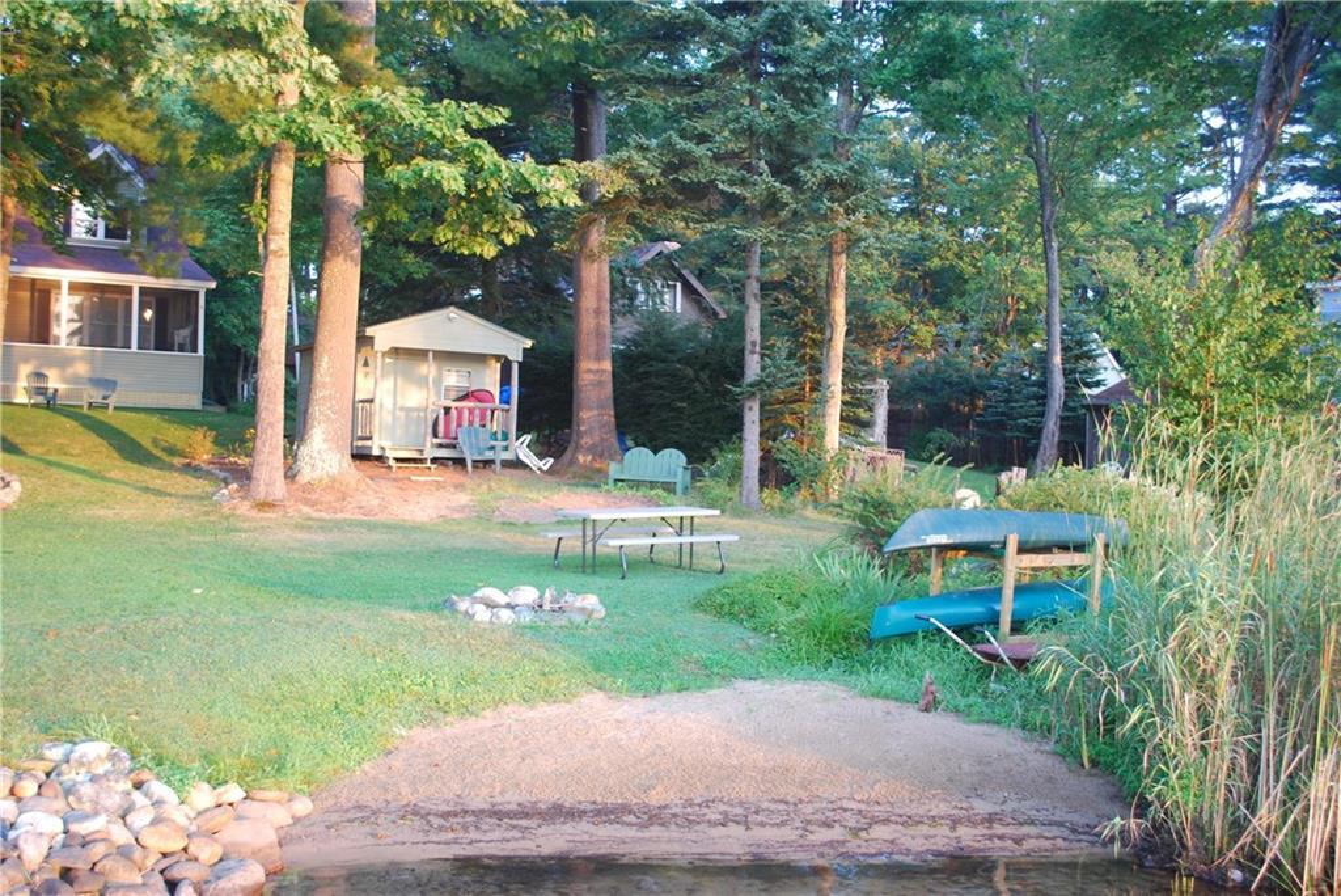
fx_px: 1342
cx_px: 670
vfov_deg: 36.9
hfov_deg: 53.1
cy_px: 448
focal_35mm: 36
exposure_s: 1/30
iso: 250
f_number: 4.2
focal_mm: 24
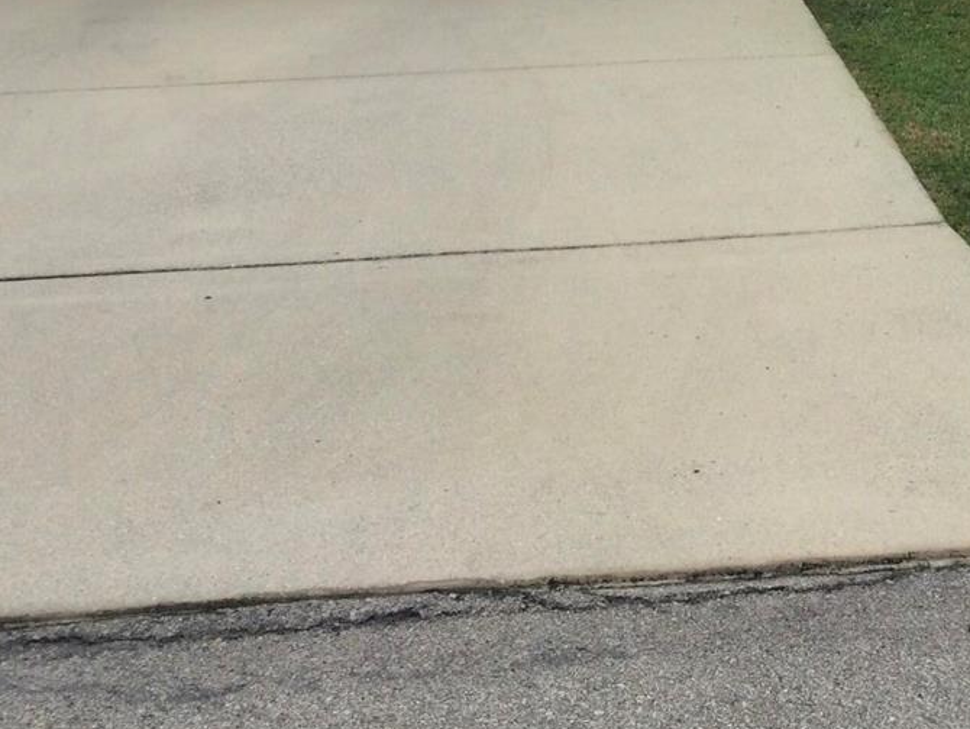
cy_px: -52
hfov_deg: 25.7
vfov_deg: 19.2
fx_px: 2074
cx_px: 822
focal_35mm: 74
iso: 25
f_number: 2.4
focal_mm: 3.3
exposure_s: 1/936
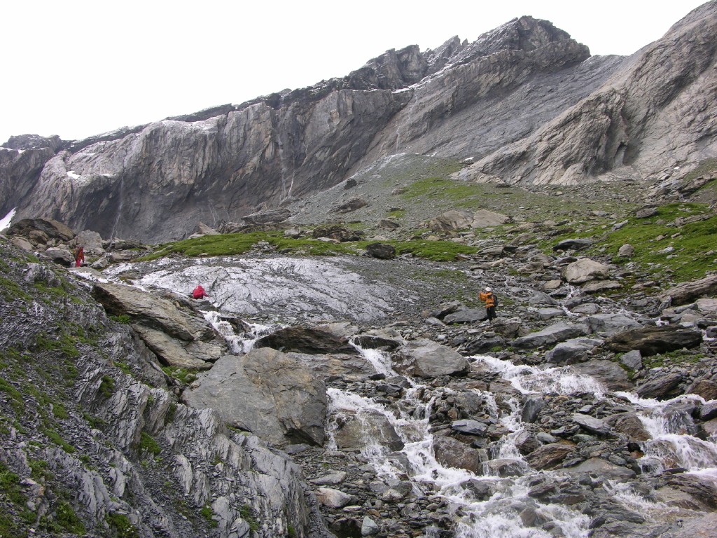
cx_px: 358
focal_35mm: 35
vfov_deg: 40.7
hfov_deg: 52.6
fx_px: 725
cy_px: 269
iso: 50
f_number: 4.5
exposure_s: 1/120
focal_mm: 8.9
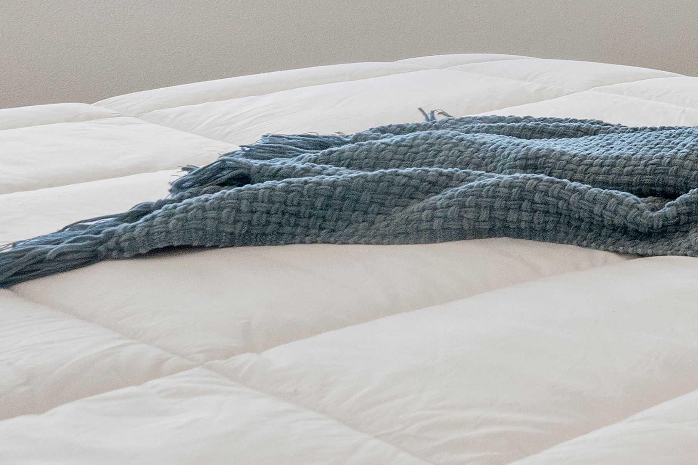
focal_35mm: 75
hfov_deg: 16.9
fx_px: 1459
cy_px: -226
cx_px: 1508
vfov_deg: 16.5
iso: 400
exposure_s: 1/50
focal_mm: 16.5
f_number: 9
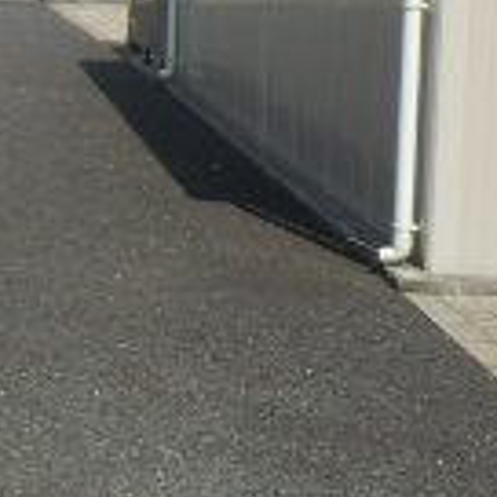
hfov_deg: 15.0
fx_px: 1624
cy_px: 15
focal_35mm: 100
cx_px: -413
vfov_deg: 17.1
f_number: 7.9
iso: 80
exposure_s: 1/200
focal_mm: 4.2
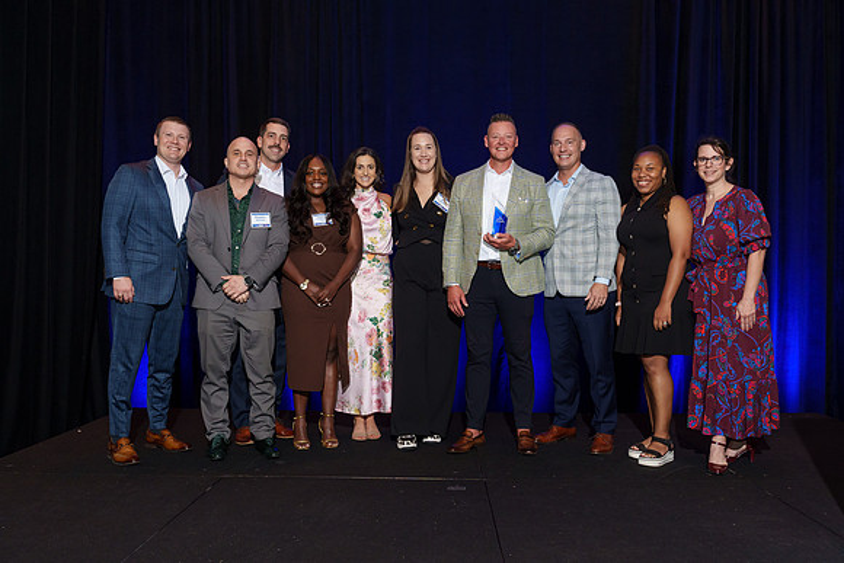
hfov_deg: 58.2
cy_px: 288
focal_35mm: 32
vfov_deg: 40.7
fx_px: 759
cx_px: 422
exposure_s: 1/80
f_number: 5
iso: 1000
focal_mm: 30
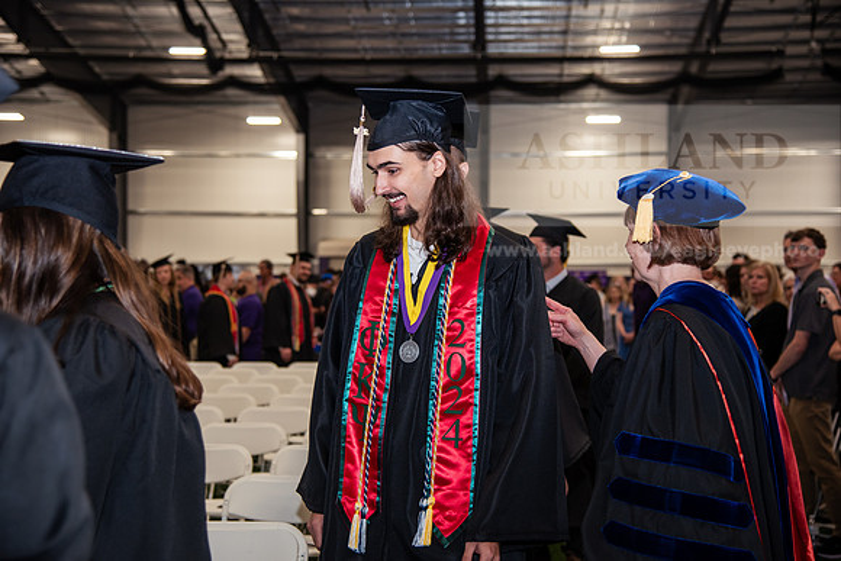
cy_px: 280
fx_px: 1355
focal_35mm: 58
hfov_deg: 34.5
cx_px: 420
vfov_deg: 23.4
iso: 1000
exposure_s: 1/125
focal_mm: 58
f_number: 4
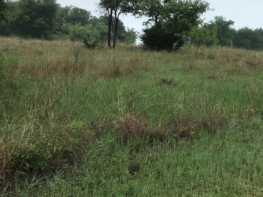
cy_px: 89
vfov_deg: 22.6
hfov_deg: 29.3
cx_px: 204
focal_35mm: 65
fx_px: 494
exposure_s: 1/691
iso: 25
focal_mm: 3.3
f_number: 2.4
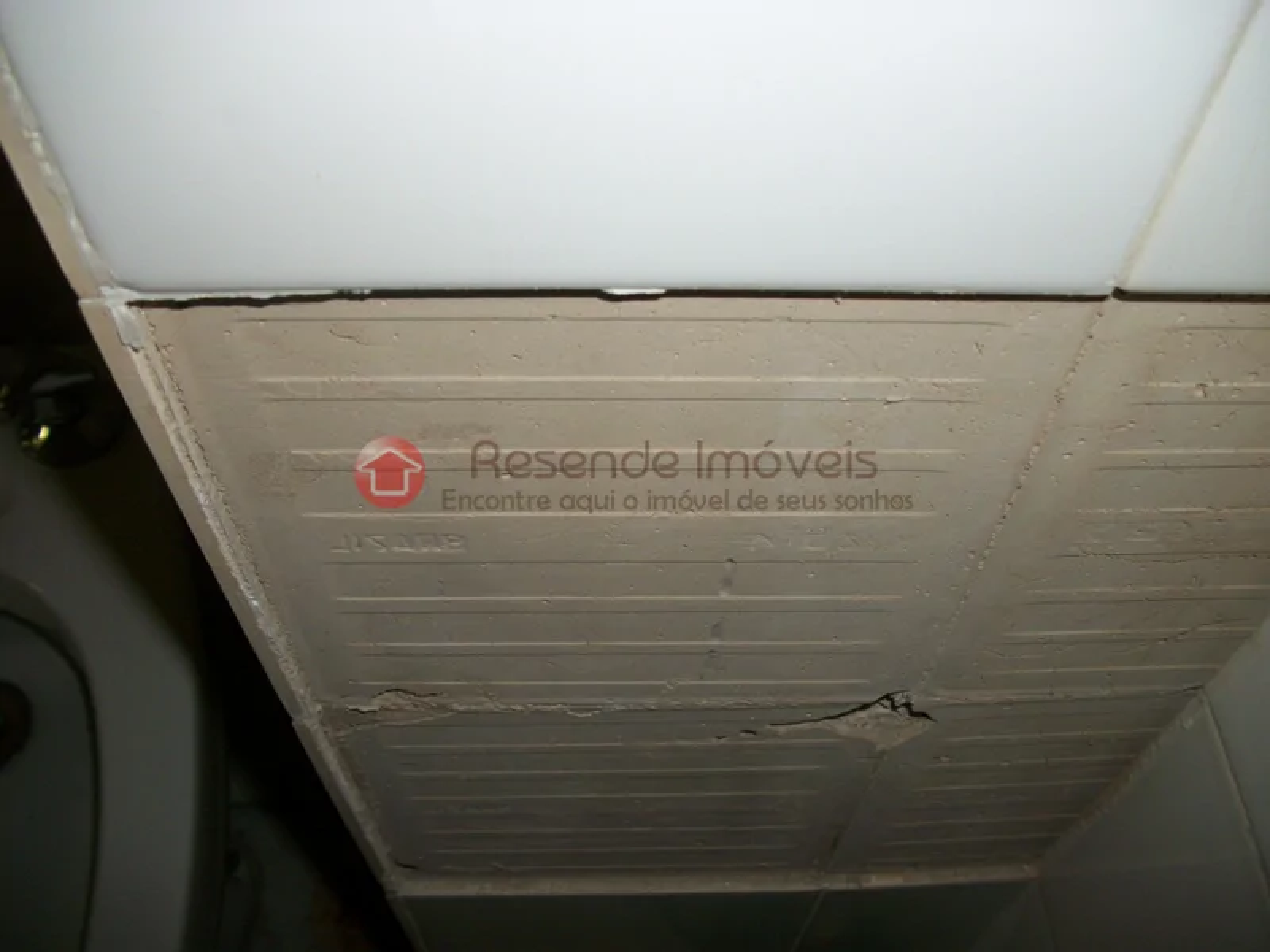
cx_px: 635
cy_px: 476
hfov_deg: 56.8
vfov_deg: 44.2
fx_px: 1174
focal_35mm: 32
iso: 80
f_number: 2.9
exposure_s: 1/60
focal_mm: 5.7
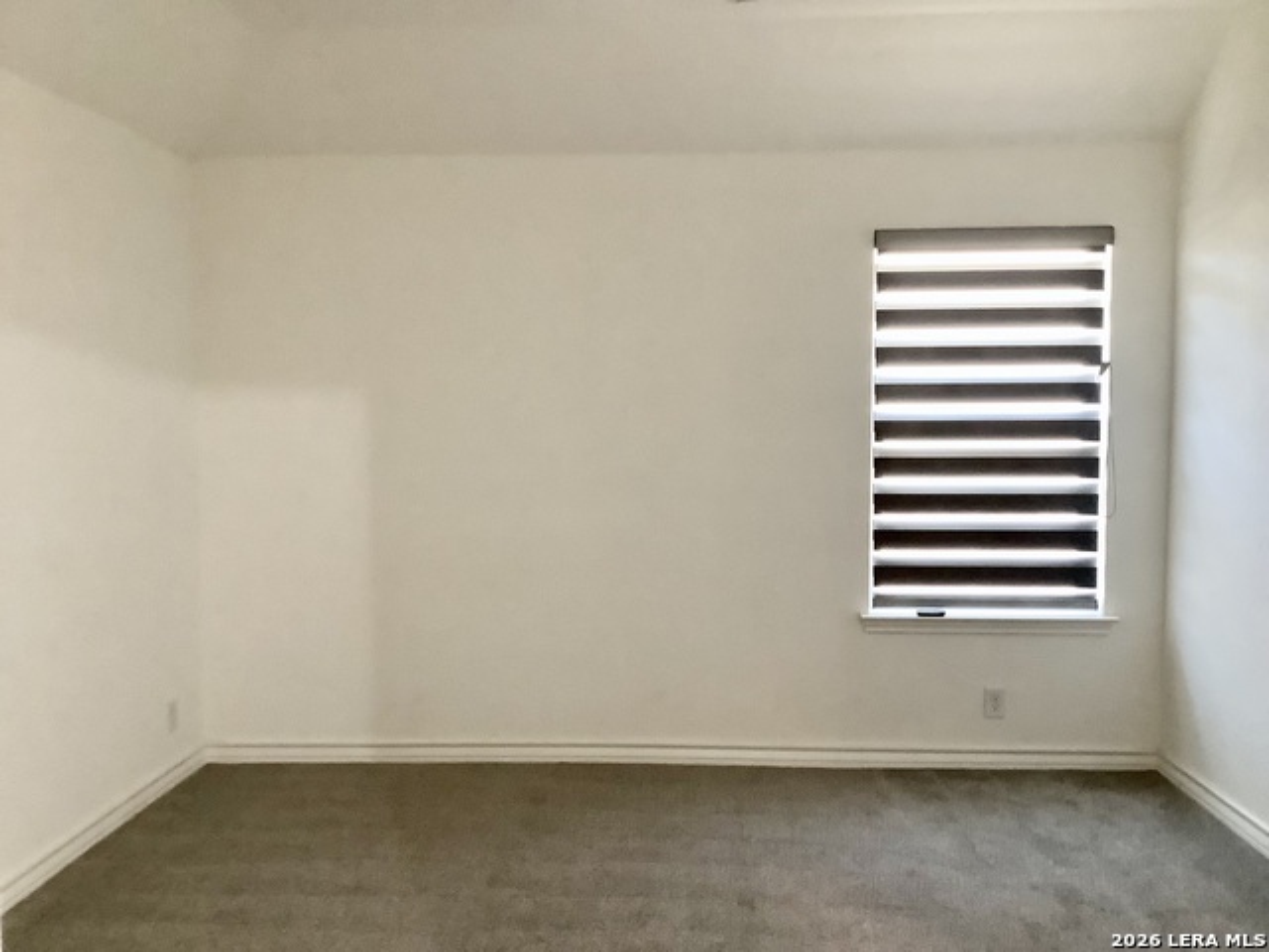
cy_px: 476
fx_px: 1136
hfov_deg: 58.4
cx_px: 634
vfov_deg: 45.4
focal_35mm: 31
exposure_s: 1/40
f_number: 2.4
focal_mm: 3.3
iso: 320
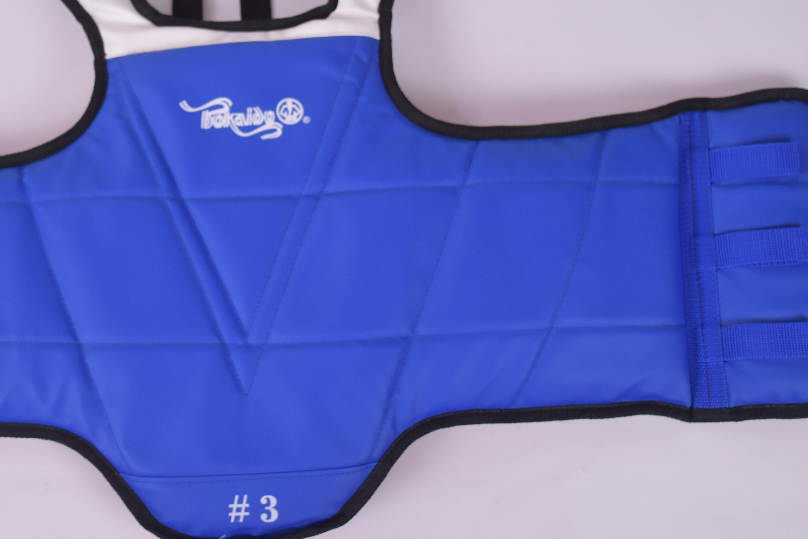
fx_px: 1366
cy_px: 119
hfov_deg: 32.6
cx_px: 250
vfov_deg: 22.0
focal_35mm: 61
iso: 900
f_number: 3.8
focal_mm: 23
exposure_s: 1/125
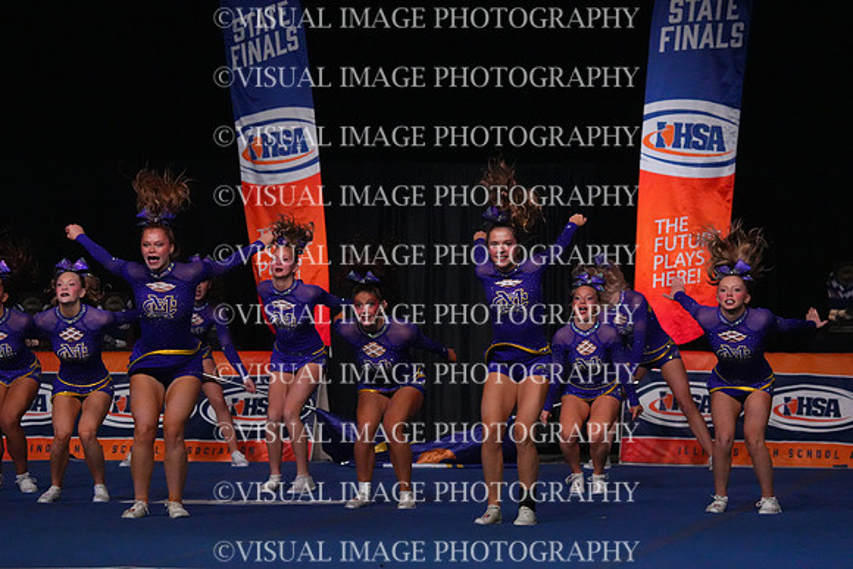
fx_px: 4266
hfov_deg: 11.4
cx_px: 426
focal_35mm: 180
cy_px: 284
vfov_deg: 7.6
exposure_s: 1/1250
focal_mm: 180
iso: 16000
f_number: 5.6
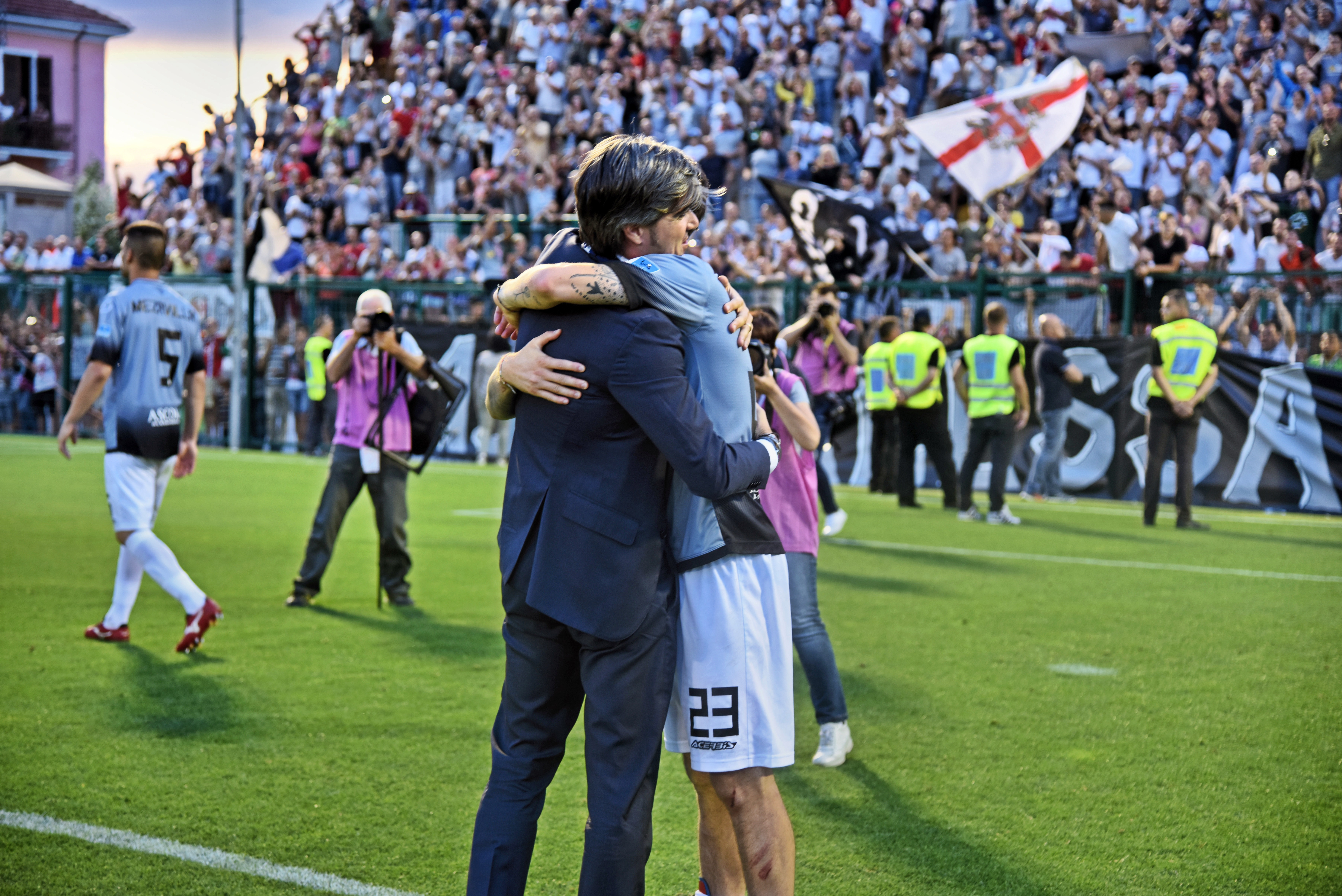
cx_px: 671
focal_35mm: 70
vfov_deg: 19.5
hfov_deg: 28.8
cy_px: 448
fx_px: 2610
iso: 720
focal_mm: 70
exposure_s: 1/125
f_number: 4
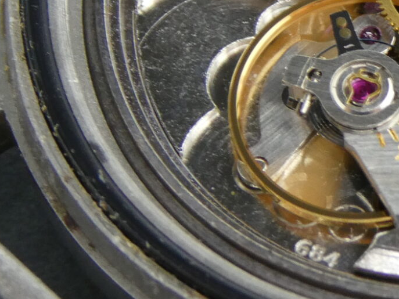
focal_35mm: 261
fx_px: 3008
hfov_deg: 7.5
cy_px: 10
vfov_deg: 5.7
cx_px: 484
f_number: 4.5
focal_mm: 12.5
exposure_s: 1/80
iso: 250
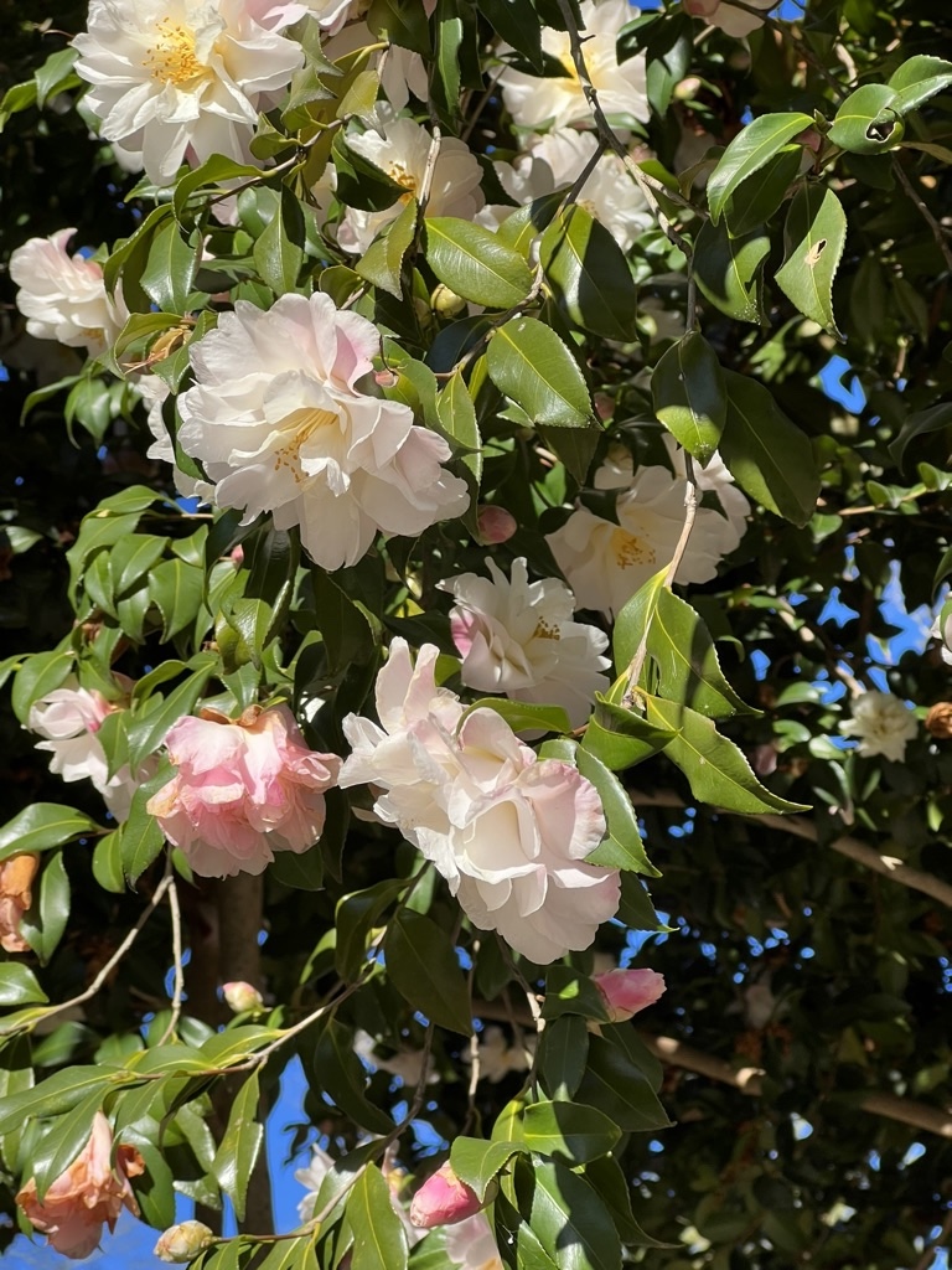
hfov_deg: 19.1
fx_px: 2824
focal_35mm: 77
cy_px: 635
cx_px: 476
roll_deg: +0.2
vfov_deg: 25.3
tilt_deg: +30.5
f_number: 2.8
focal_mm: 9
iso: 32
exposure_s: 1/266
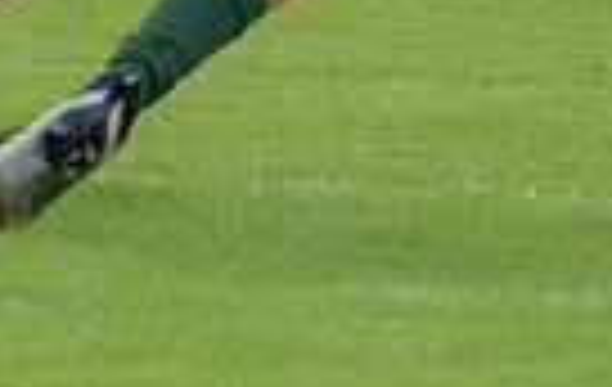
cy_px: -451
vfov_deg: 0.6
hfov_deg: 1.0
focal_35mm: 2142
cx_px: -877
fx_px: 35845
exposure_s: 1/1250
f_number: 5.6
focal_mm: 400
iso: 2500
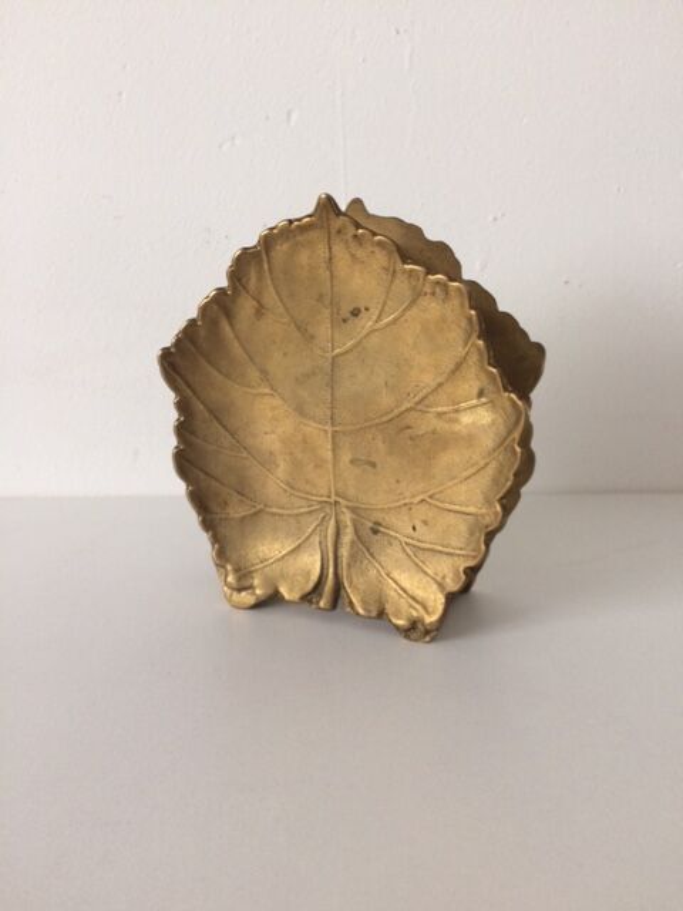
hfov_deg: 48.2
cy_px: 456
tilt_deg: -19.5
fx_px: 763
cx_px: 342
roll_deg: +2.3
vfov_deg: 61.7
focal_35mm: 29
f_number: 2.2
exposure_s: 1/33
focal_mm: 4.15
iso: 100
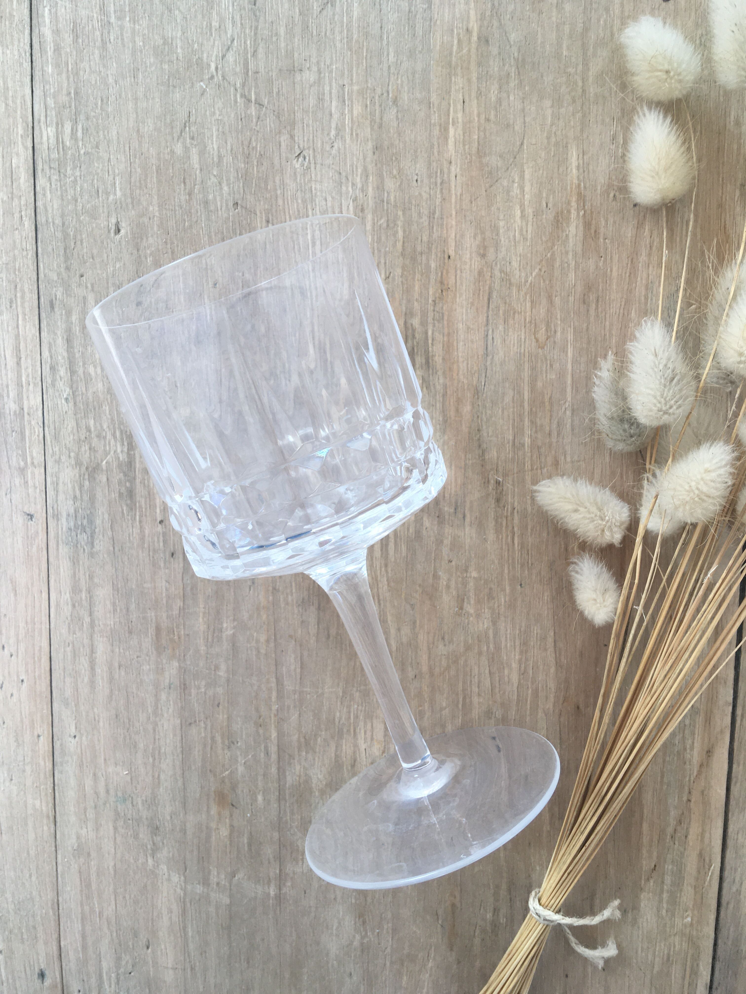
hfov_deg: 48.2
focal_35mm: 29
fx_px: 833
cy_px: 497
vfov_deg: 61.7
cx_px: 373
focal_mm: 4.15
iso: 32
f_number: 2.2
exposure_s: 1/50
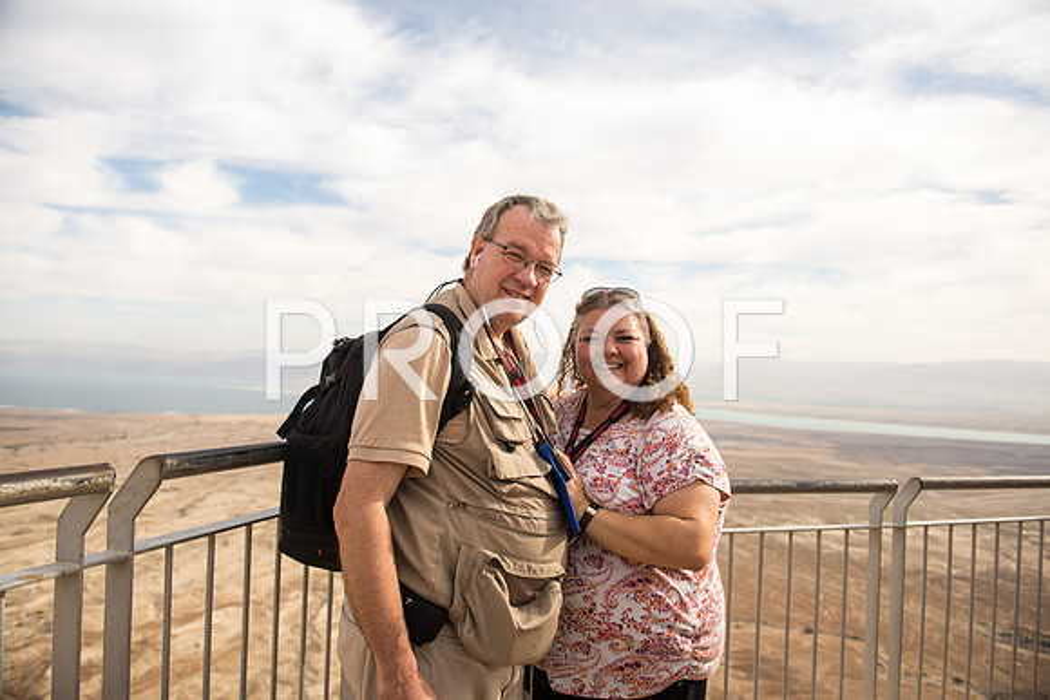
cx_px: 525
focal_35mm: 24
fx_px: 700
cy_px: 350
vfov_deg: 53.2
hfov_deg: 73.7
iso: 200
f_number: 2.8
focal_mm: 24
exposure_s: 1/3200
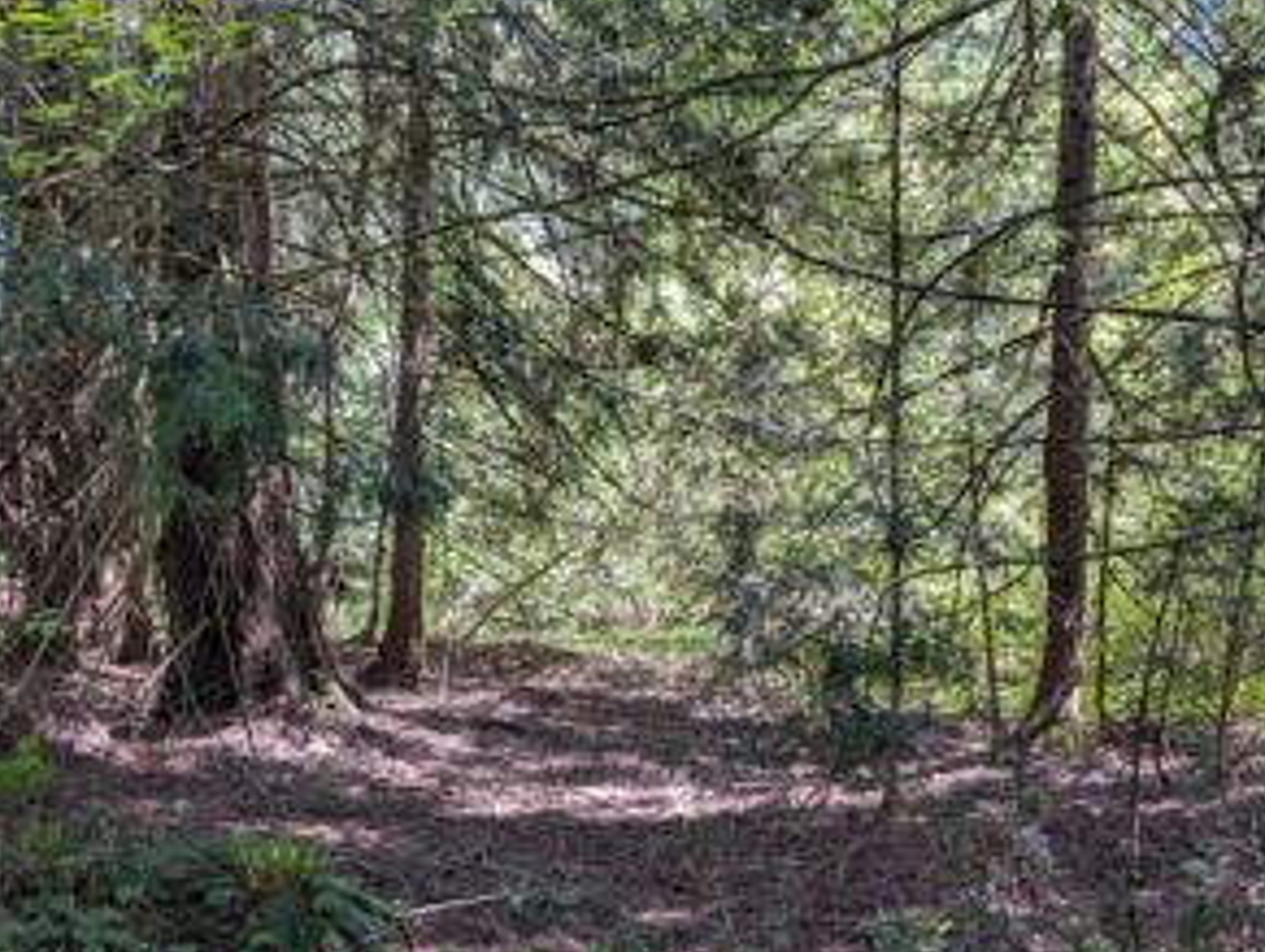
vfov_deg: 42.5
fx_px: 1207
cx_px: 609
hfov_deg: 55.3
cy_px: 624
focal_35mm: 33
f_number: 1.68
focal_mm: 6.9
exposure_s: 1/39.6
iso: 23
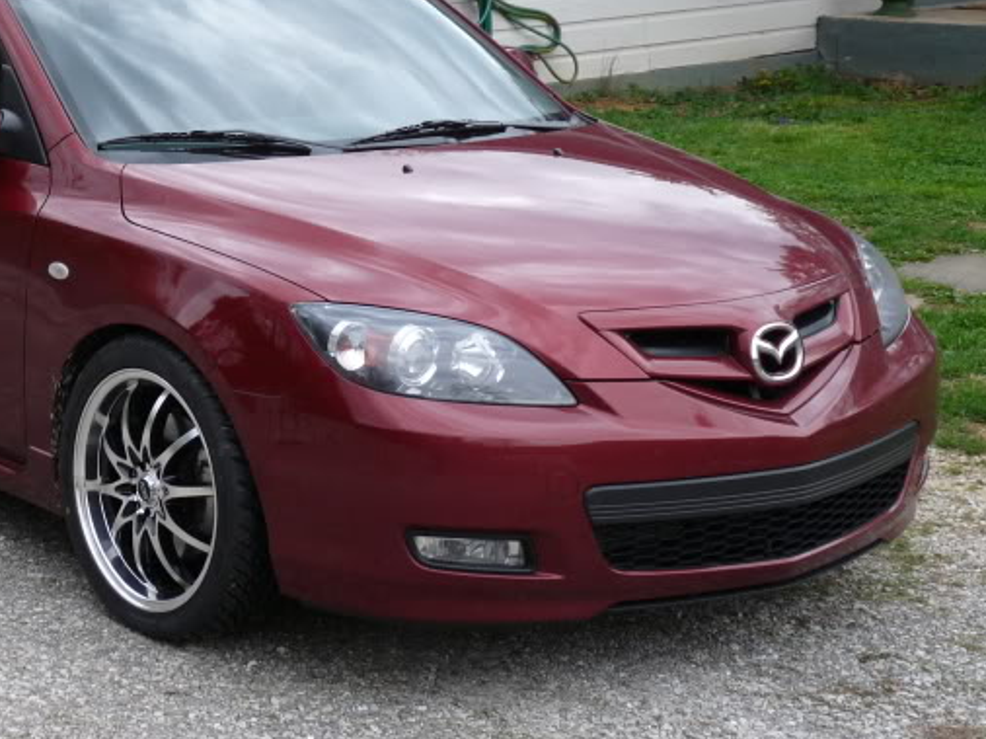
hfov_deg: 23.3
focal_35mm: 81
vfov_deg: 18.2
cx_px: 31
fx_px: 2306
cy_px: 289
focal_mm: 7.2
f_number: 3
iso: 100
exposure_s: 1/80
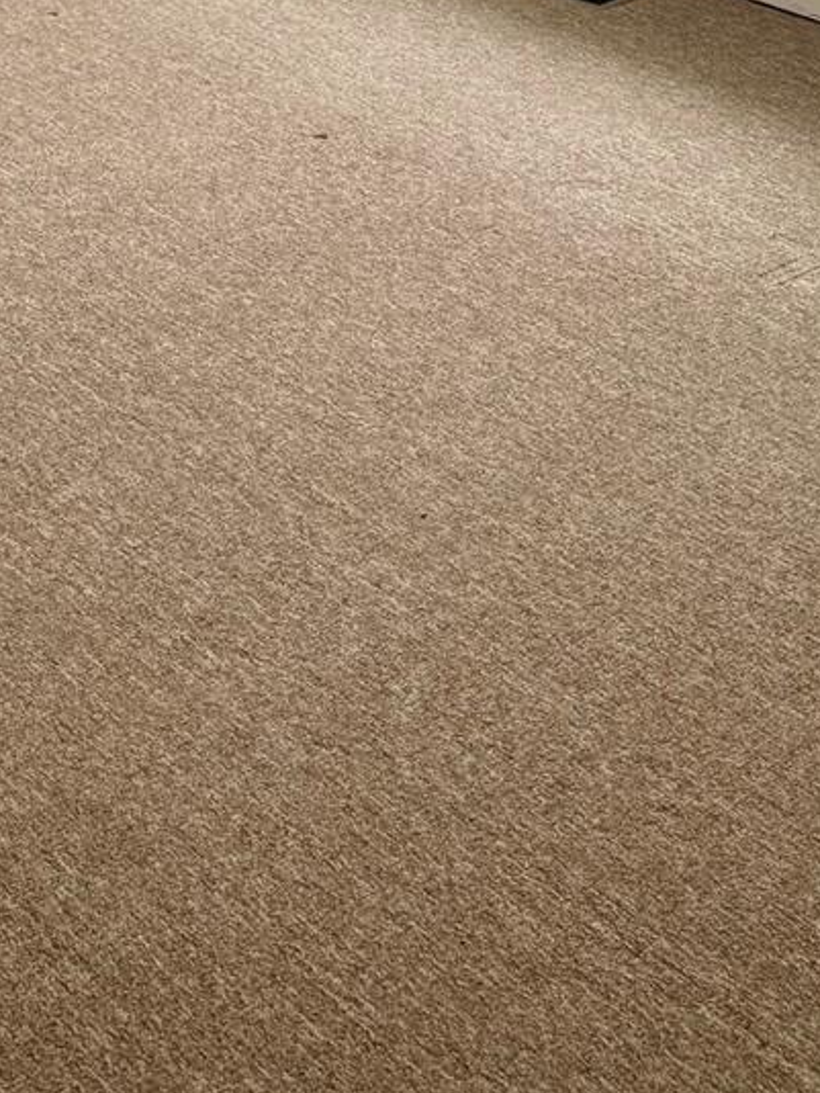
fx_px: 2178
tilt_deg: -7.8
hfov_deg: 20.9
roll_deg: +0.7
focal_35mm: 69
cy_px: -413
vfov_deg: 23.9
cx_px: 94
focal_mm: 6.76
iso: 160
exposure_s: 1/121
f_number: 1.78
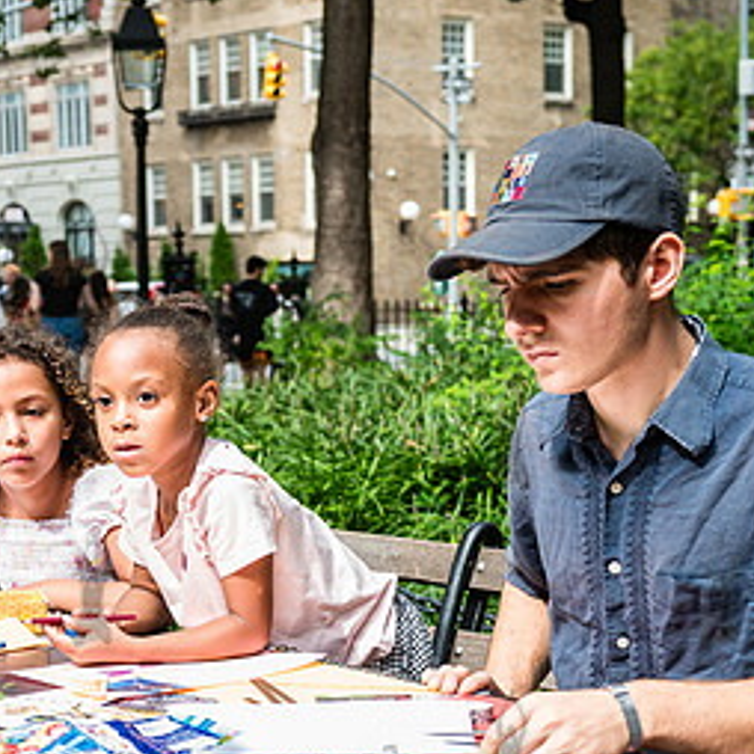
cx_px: 214
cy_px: 559
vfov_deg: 21.5
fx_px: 1971
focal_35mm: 80
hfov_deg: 21.5
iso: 400
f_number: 4
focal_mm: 36
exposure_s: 1/320
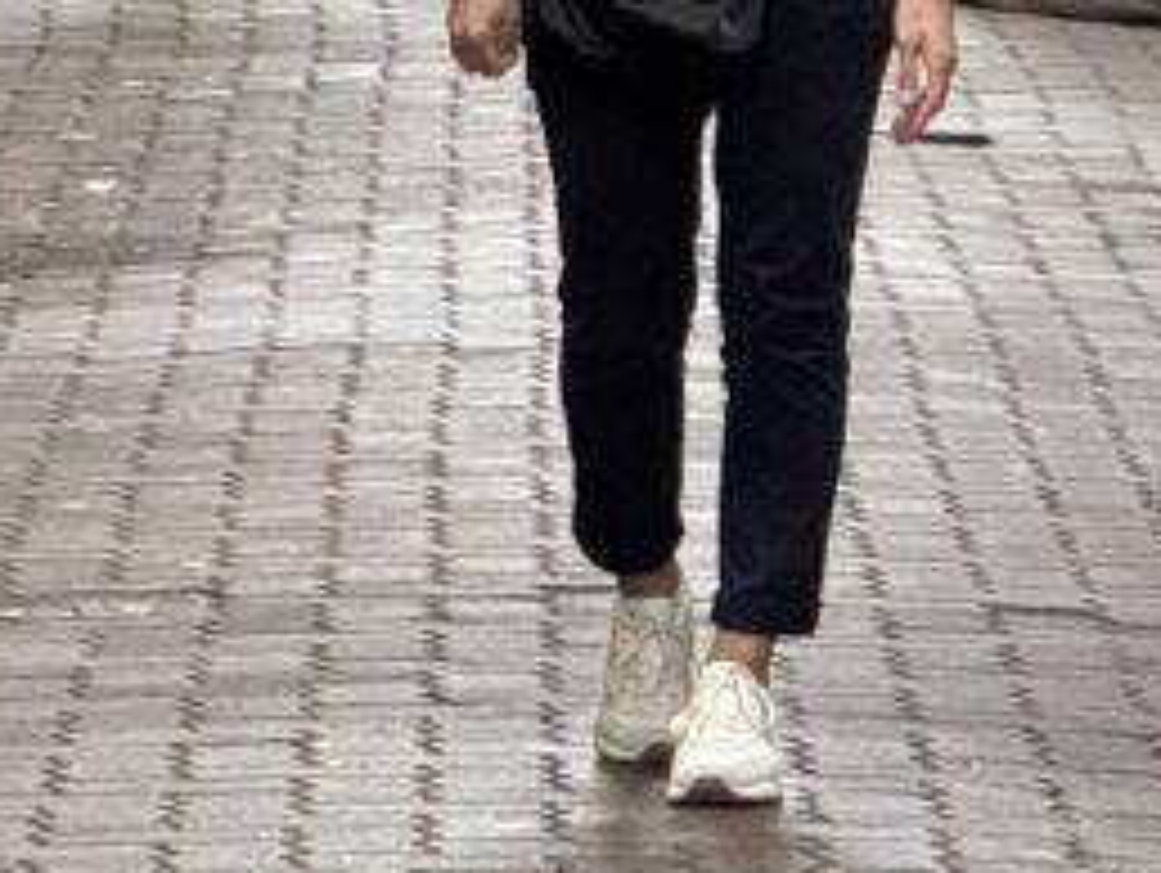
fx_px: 15980
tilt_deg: -0.7
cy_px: -720
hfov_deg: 4.2
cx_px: 608
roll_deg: +0.1
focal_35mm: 476
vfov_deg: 3.1
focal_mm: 15.66
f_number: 2.8
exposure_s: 1/60
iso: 500
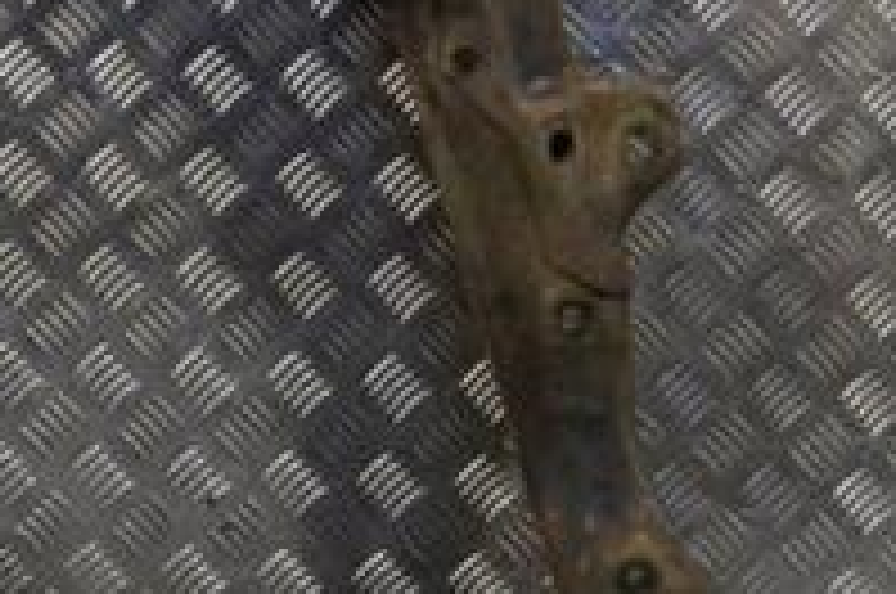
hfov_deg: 14.6
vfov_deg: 10.0
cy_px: 144
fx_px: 3379
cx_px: -176
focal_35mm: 136
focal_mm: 30
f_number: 9
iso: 3200
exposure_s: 1/320
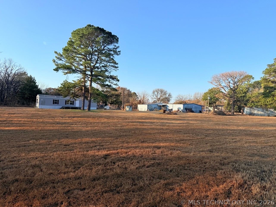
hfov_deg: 71.6
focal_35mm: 24
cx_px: 138
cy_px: 104
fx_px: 191
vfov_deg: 56.8
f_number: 1.78
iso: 80
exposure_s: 1/3584
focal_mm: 6.76
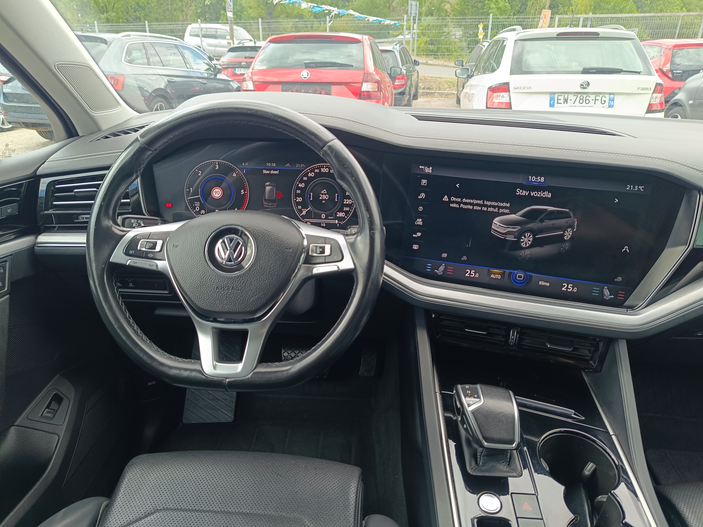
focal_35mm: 24
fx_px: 487
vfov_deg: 56.8
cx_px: 352
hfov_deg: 71.6
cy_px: 264
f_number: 1.88
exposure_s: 1/102
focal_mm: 5.59
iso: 57
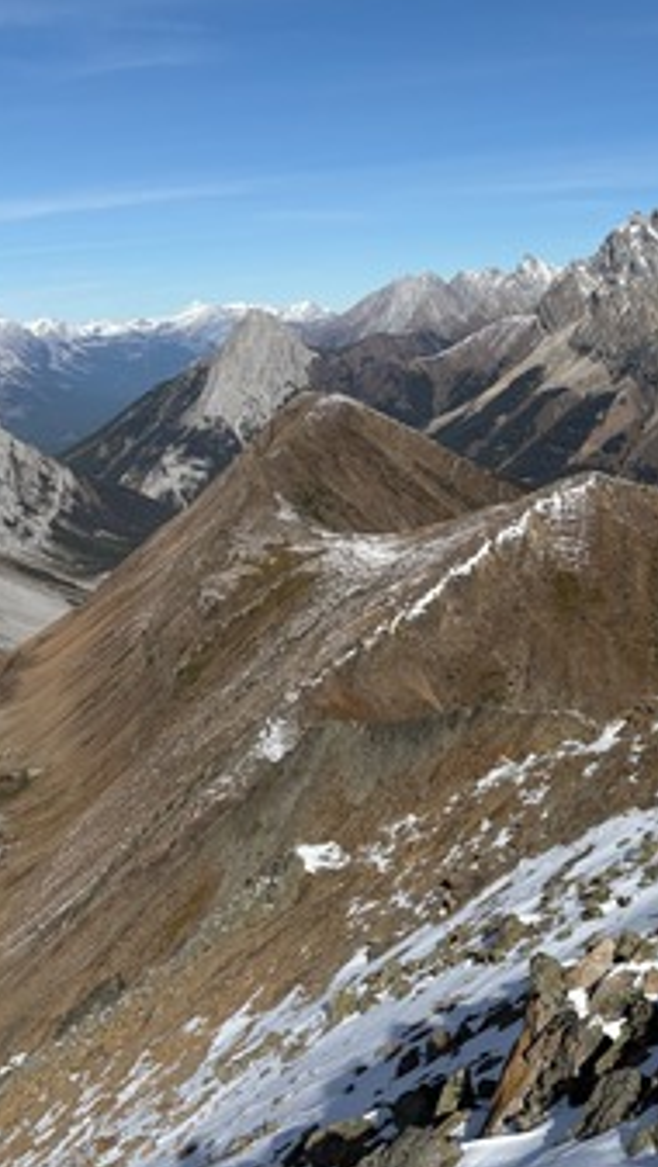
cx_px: 731
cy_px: 608
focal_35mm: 42
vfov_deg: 48.3
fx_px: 1300
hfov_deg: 26.1
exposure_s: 1/5814
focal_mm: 5.96
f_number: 1.6
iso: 50
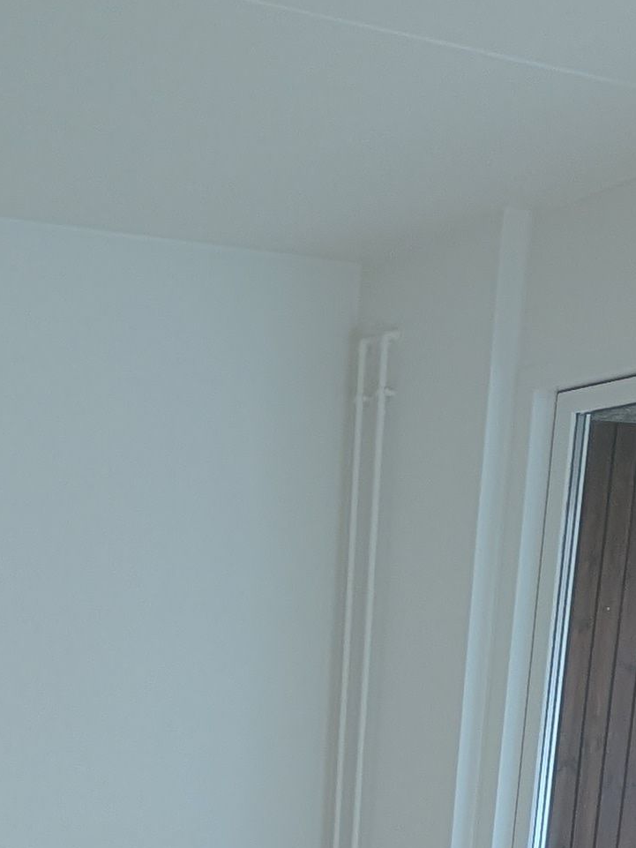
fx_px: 1249
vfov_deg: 30.4
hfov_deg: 26.9
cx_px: -4
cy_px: 1078
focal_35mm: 51
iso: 70
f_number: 1.7
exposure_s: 1/125
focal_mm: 2.02
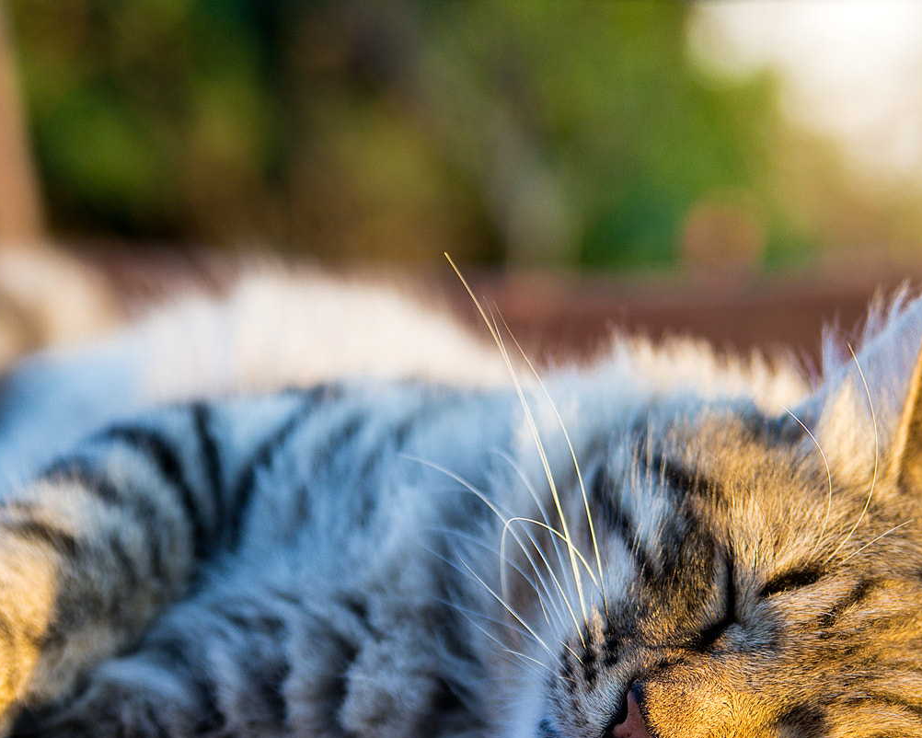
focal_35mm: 103
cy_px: 591
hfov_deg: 18.6
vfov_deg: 14.9
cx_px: 439
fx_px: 2811
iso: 100
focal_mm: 55
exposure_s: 1/100
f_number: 2.8
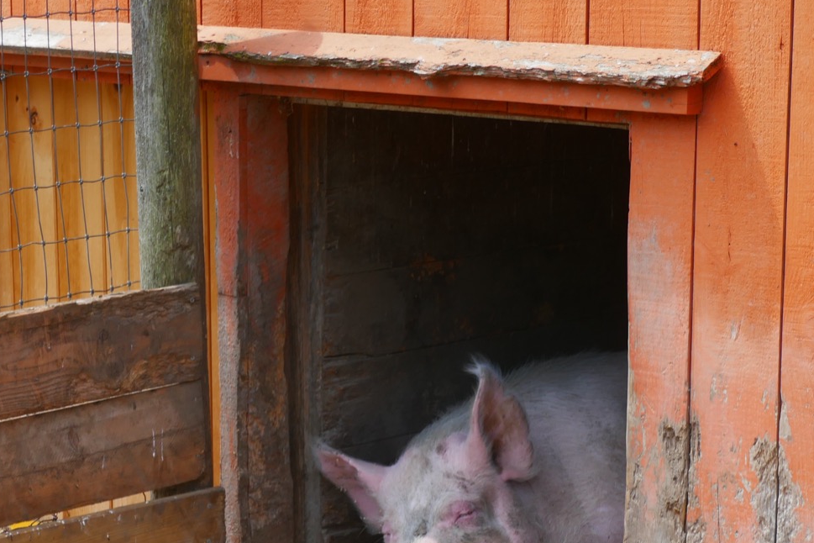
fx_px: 2351
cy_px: 419
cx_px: 352
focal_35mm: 104
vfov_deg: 13.1
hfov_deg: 19.6
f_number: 4.4
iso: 125
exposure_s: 1/400
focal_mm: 23.1
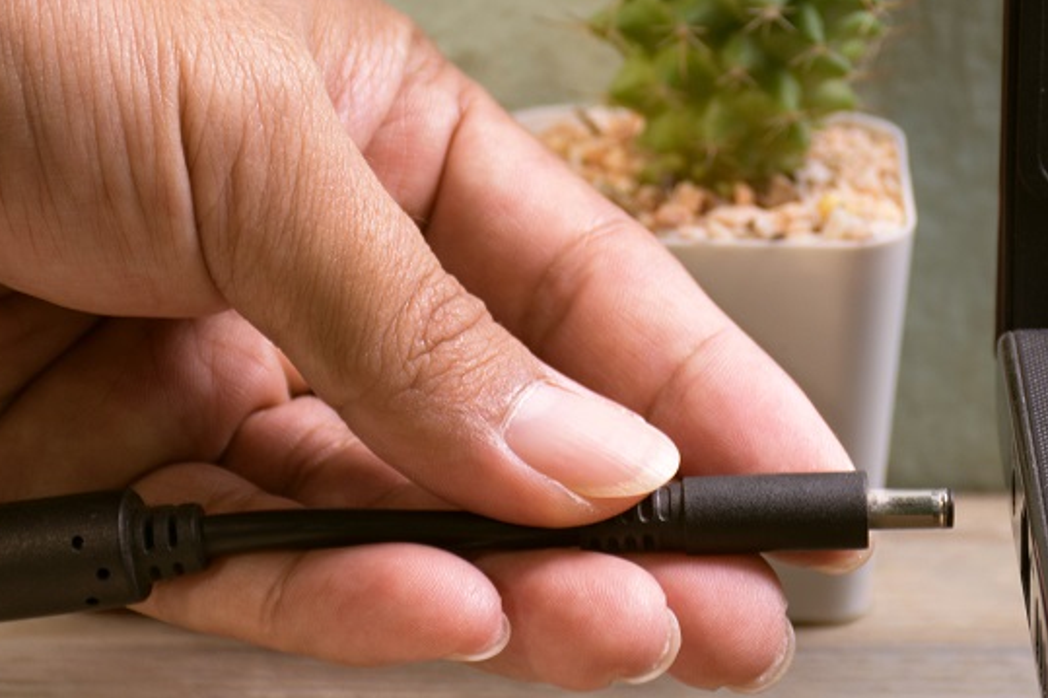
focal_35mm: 207
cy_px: 216
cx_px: 826
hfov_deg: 9.9
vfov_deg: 6.6
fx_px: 6024
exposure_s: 1/3.33
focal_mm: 62
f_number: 7.1
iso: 320
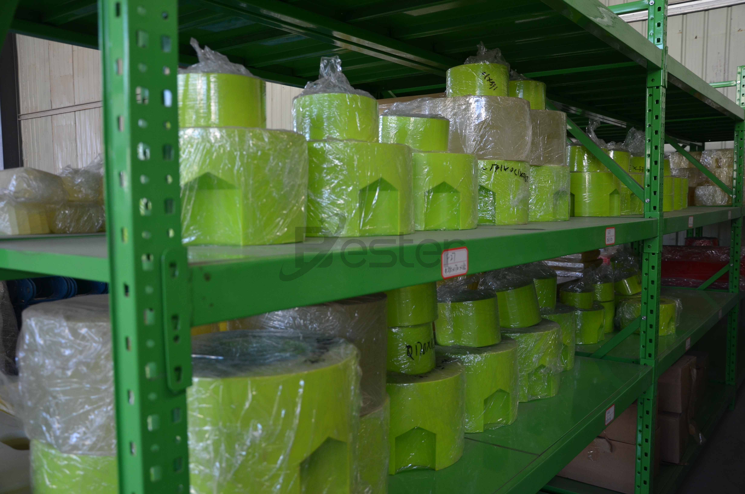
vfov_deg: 41.5
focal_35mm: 32
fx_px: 651
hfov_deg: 59.6
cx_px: 372
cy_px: 247
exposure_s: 1/60
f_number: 4
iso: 400
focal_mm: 21
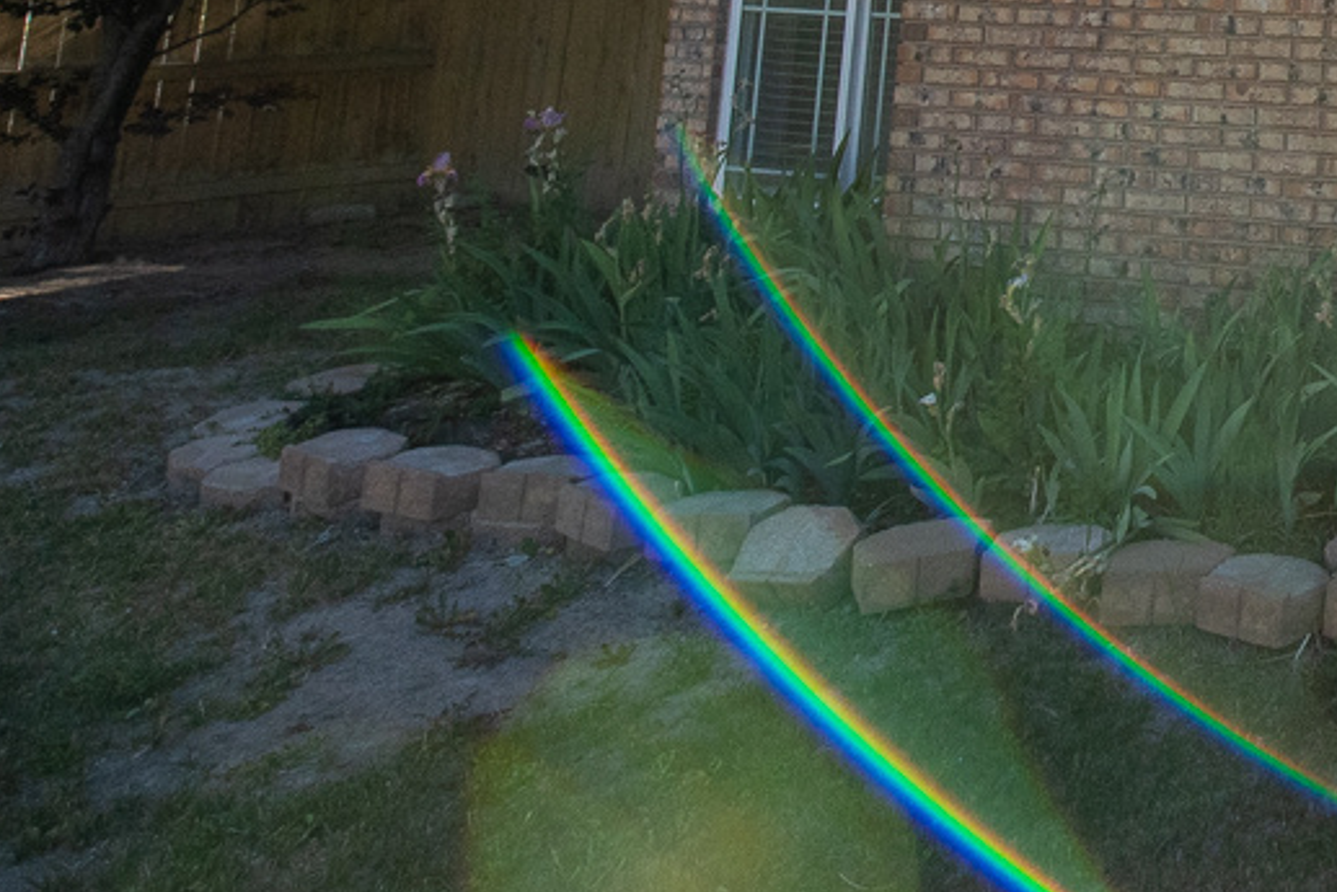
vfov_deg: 27.5
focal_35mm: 39
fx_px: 1449
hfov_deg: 33.4
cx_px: 1802
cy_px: -317
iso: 1000
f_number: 5
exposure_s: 1/4000
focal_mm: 14
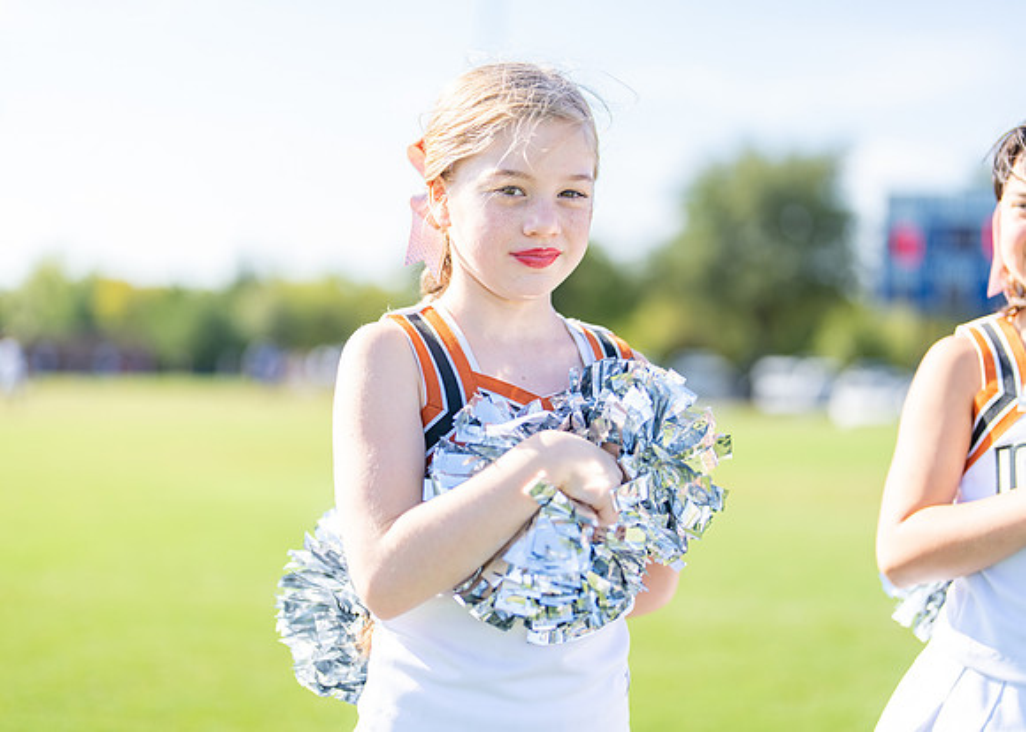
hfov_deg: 37.2
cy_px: 366
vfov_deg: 27.0
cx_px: 513
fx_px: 1526
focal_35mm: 52
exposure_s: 1/2500
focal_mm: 50
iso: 100
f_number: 1.2
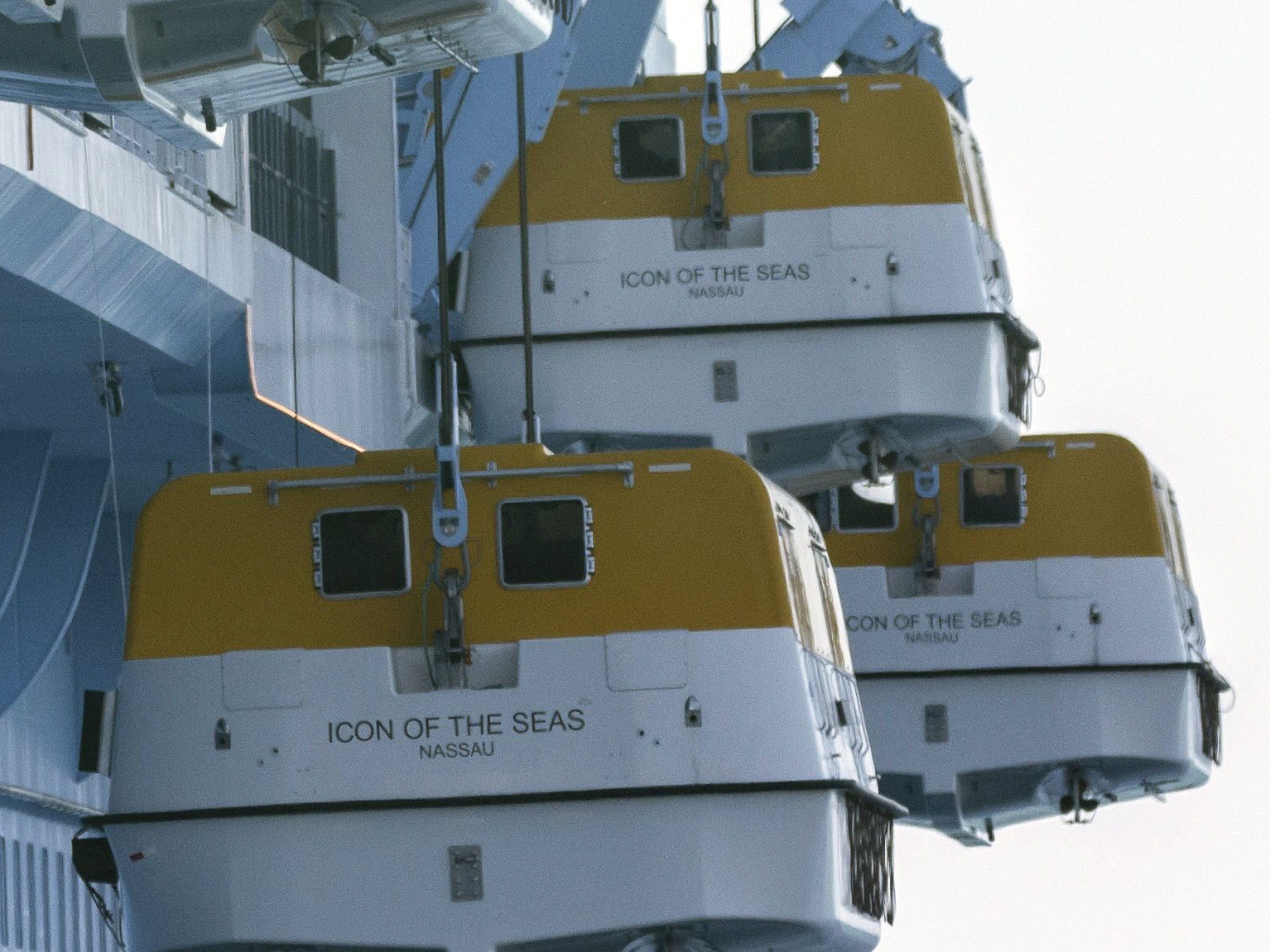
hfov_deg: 2.2
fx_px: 33355
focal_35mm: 909
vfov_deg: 1.6
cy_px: 105
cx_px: -204
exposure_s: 1/2000
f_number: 5.3
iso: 500
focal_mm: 240
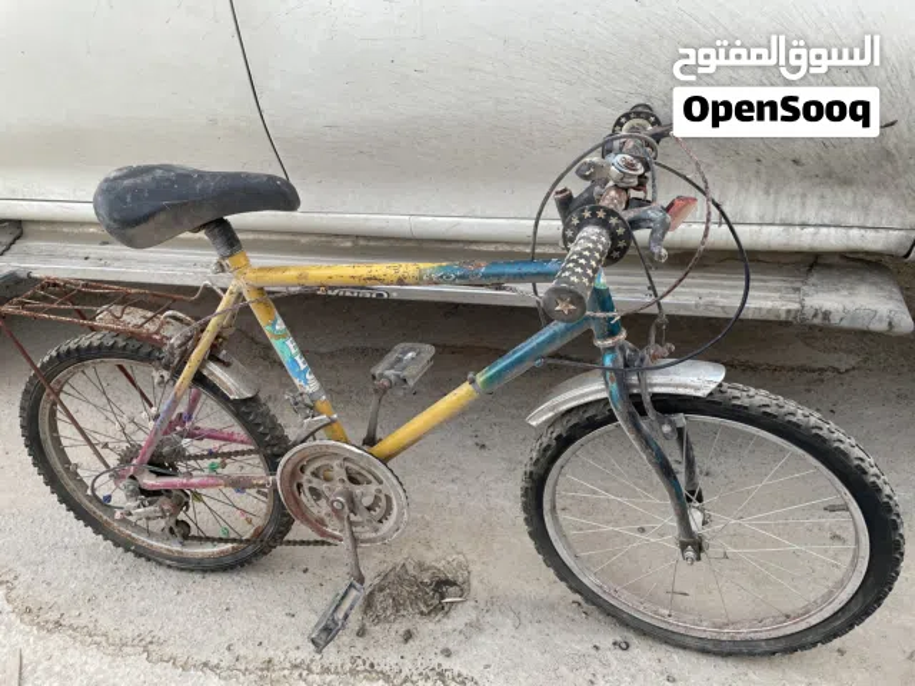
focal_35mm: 26
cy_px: 343
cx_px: 458
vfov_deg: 53.1
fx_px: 687
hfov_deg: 67.3
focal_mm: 4.2
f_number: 1.6
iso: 125
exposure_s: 1/110
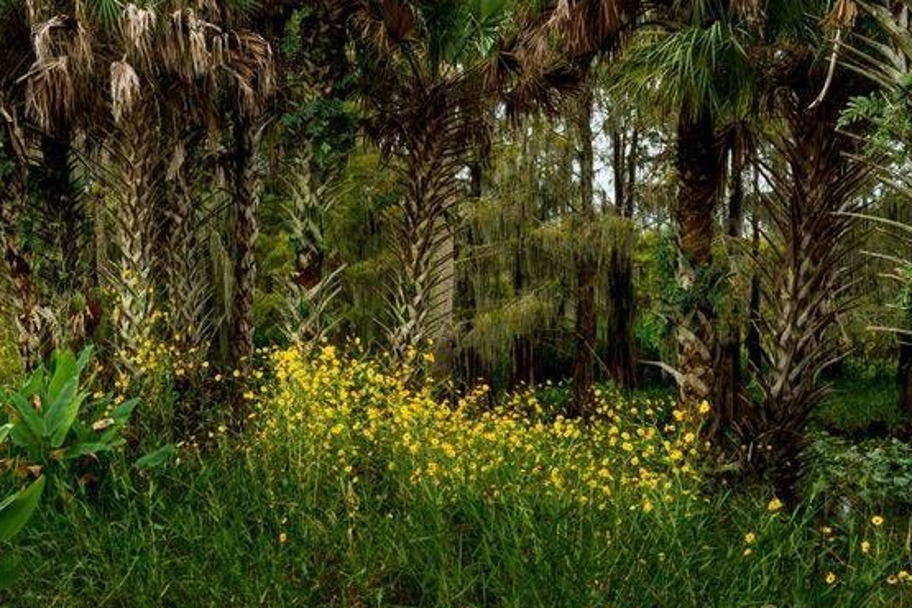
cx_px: 344
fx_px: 1267
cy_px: 355
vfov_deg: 27.0
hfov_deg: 39.4
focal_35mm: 50
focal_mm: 45
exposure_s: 1/105
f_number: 11
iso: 500
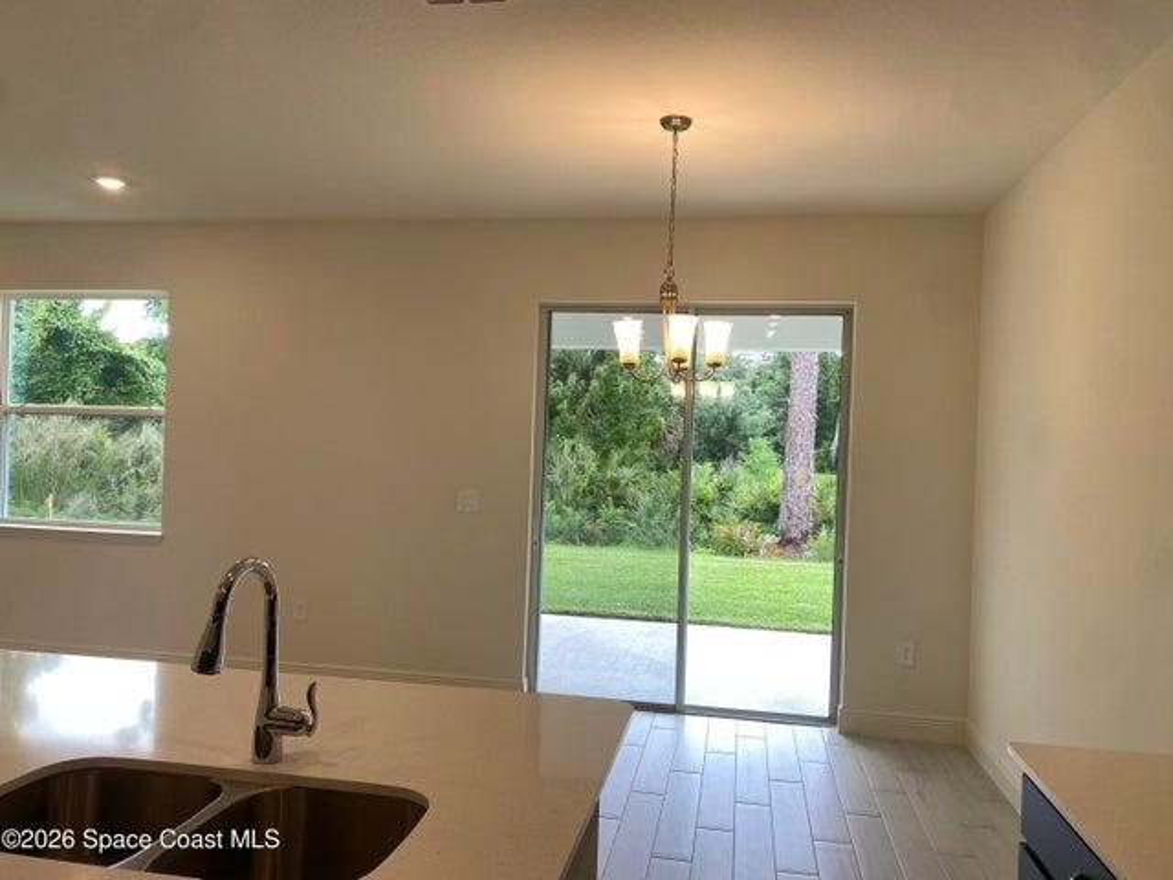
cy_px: 440
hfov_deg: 67.3
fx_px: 881
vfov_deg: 53.1
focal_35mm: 26
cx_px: 586
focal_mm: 4.25
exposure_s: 1/121
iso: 32
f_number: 1.8
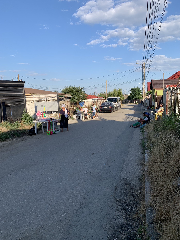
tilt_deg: -6.5
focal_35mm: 27
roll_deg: +1.5
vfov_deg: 65.3
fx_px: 187
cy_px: 121
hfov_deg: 51.3
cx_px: 87
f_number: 1.8
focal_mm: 4.25
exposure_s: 1/1610
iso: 25
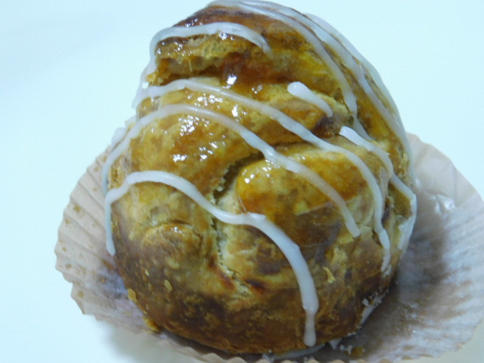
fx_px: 1119
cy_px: 182
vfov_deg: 18.4
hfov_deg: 24.4
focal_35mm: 80
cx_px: 242
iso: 400
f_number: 4.4
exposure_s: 1/13
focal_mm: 14.2
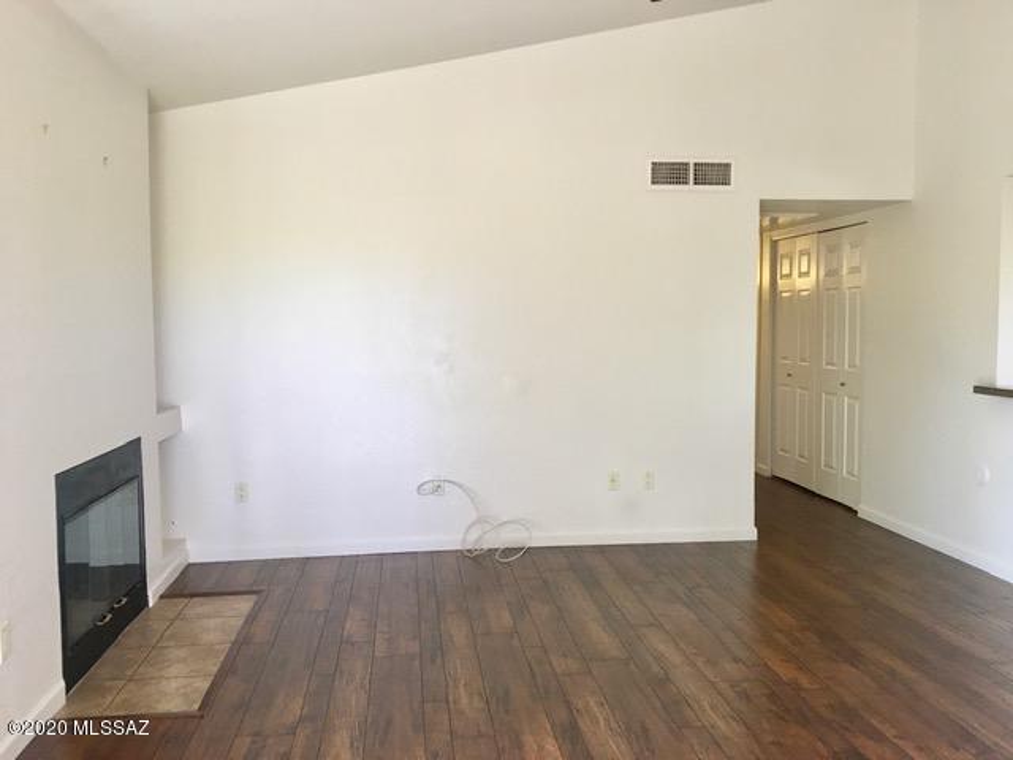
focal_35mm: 29
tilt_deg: -4.3
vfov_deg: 48.2
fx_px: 849
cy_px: 380
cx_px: 506
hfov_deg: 61.7
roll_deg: +0.3
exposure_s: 1/30
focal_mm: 4.15
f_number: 2.2
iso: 40
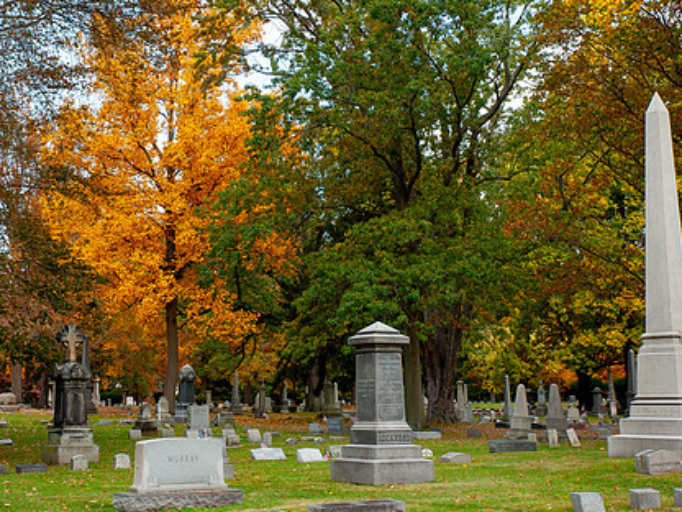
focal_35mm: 59
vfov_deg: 24.8
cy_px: 236
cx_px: 216
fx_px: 1162
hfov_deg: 32.4
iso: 400
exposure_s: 1/160
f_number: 10
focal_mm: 44
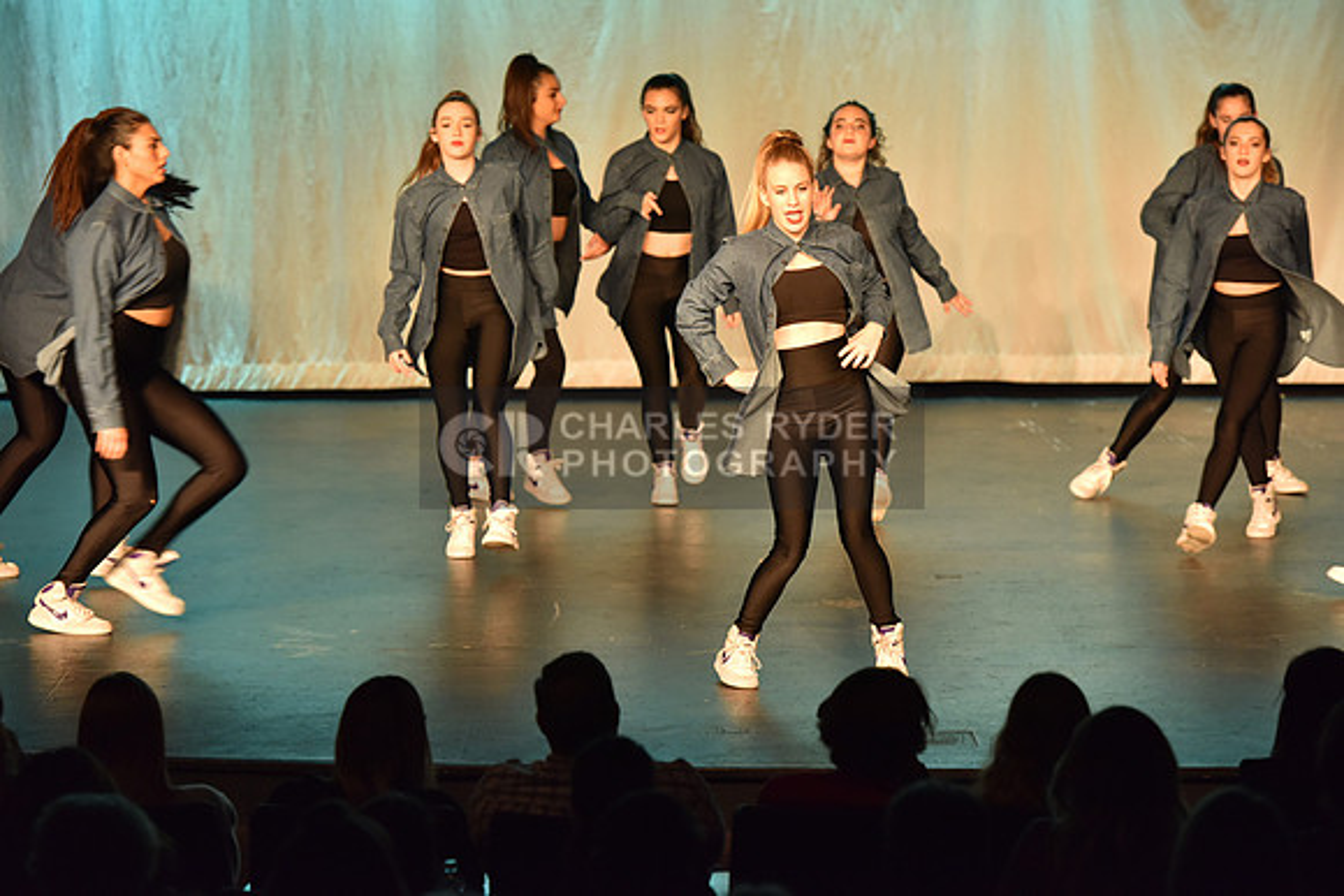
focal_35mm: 140
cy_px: 448
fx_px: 5228
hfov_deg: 14.7
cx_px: 672
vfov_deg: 9.8
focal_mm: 140
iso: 2000
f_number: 4
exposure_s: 1/200
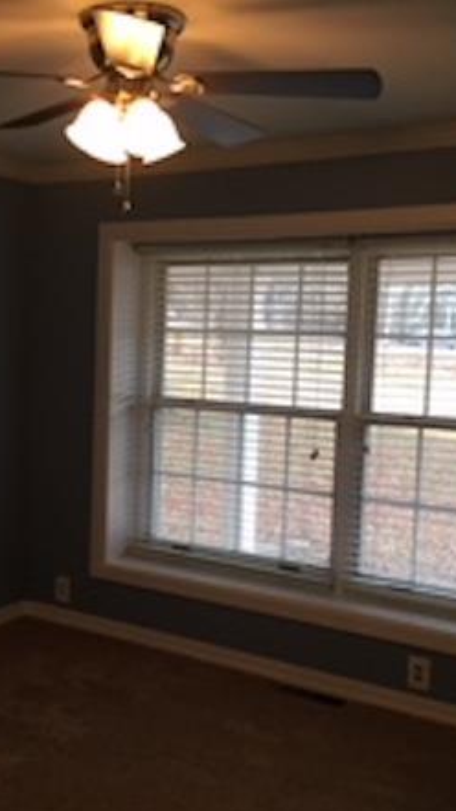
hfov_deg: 27.4
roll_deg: -1.5
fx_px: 924
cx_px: 120
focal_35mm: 43
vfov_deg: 47.4
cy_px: 412
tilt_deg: -5.6
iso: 50
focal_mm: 4.15
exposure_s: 1/30
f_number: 2.2
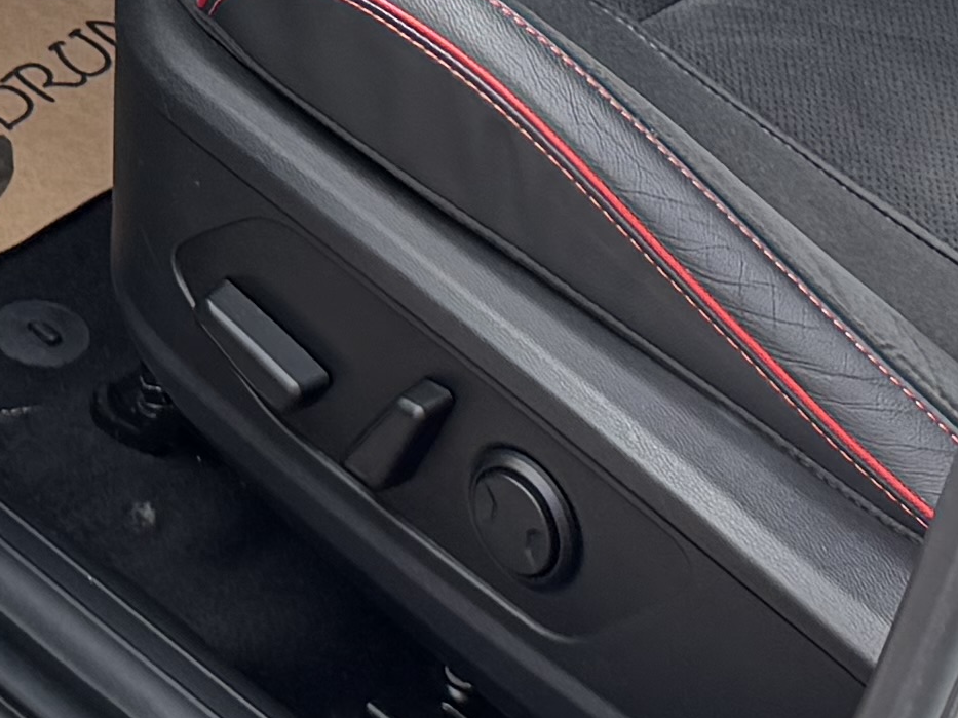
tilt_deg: -24.8
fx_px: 4067
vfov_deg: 9.3
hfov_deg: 13.1
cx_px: -214
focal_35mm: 147
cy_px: -849
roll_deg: -0.3
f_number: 1.78
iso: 100
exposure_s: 1/1314
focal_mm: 6.76
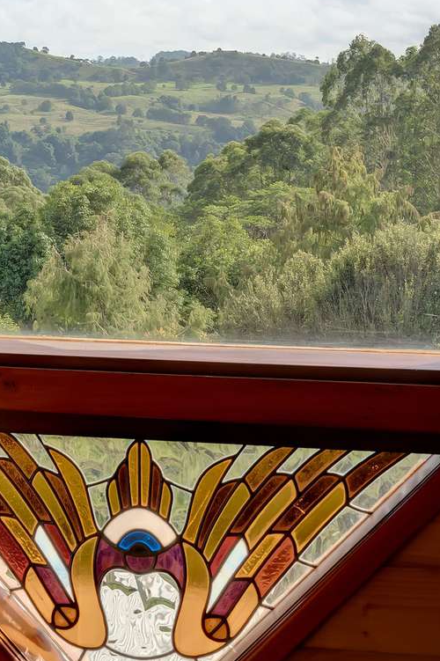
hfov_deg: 14.8
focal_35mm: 92
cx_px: 106
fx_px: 1688
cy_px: 18
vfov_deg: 21.5
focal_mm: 36
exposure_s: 1/200
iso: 400
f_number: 14
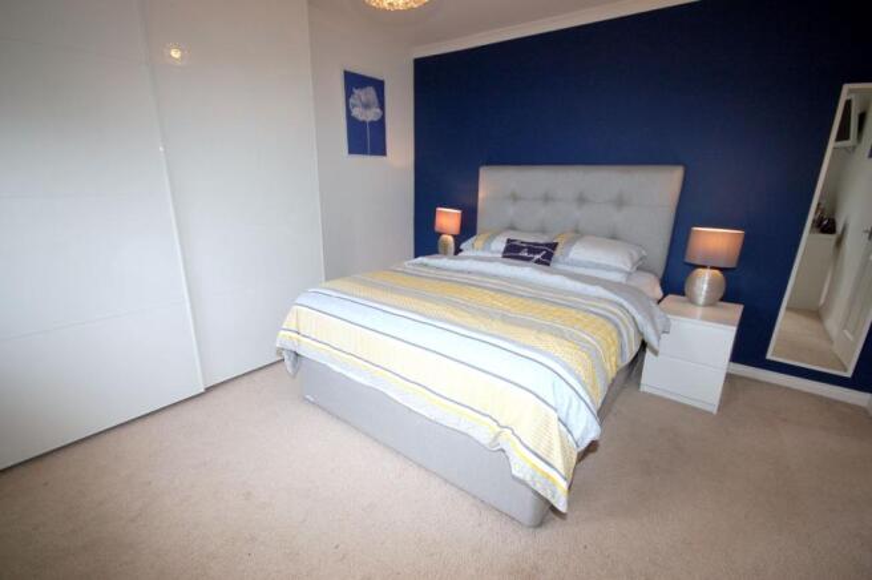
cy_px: 290
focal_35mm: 15
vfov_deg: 77.2
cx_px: 436
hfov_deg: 100.4
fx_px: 363
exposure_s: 1/100
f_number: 5
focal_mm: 10
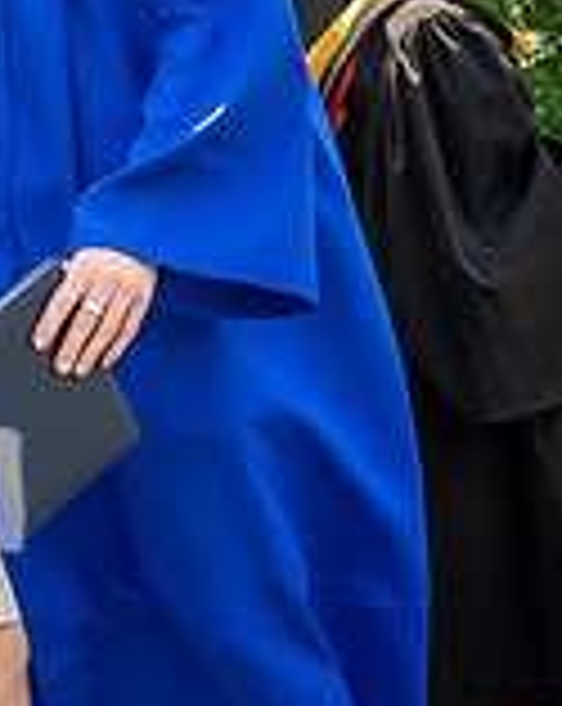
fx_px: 2711
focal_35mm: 130
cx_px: -324
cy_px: 195
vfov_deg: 14.8
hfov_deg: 11.3
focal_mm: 19
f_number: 7.1
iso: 200
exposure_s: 1/800
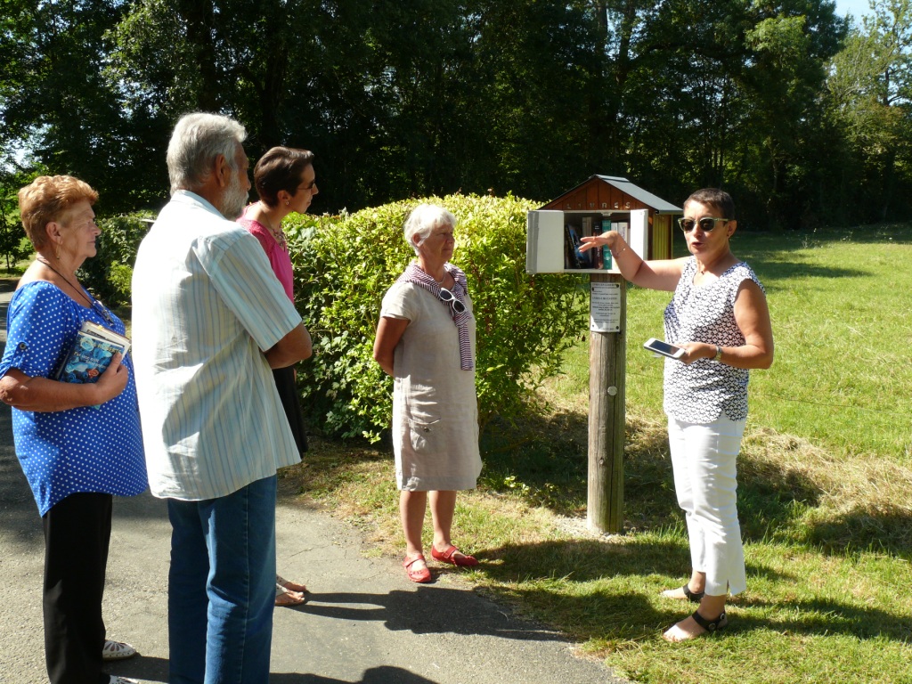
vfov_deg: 40.7
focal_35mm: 35
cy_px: 342
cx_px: 456
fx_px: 922
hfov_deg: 52.6
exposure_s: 1/200
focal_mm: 7.4
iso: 100
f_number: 5.6
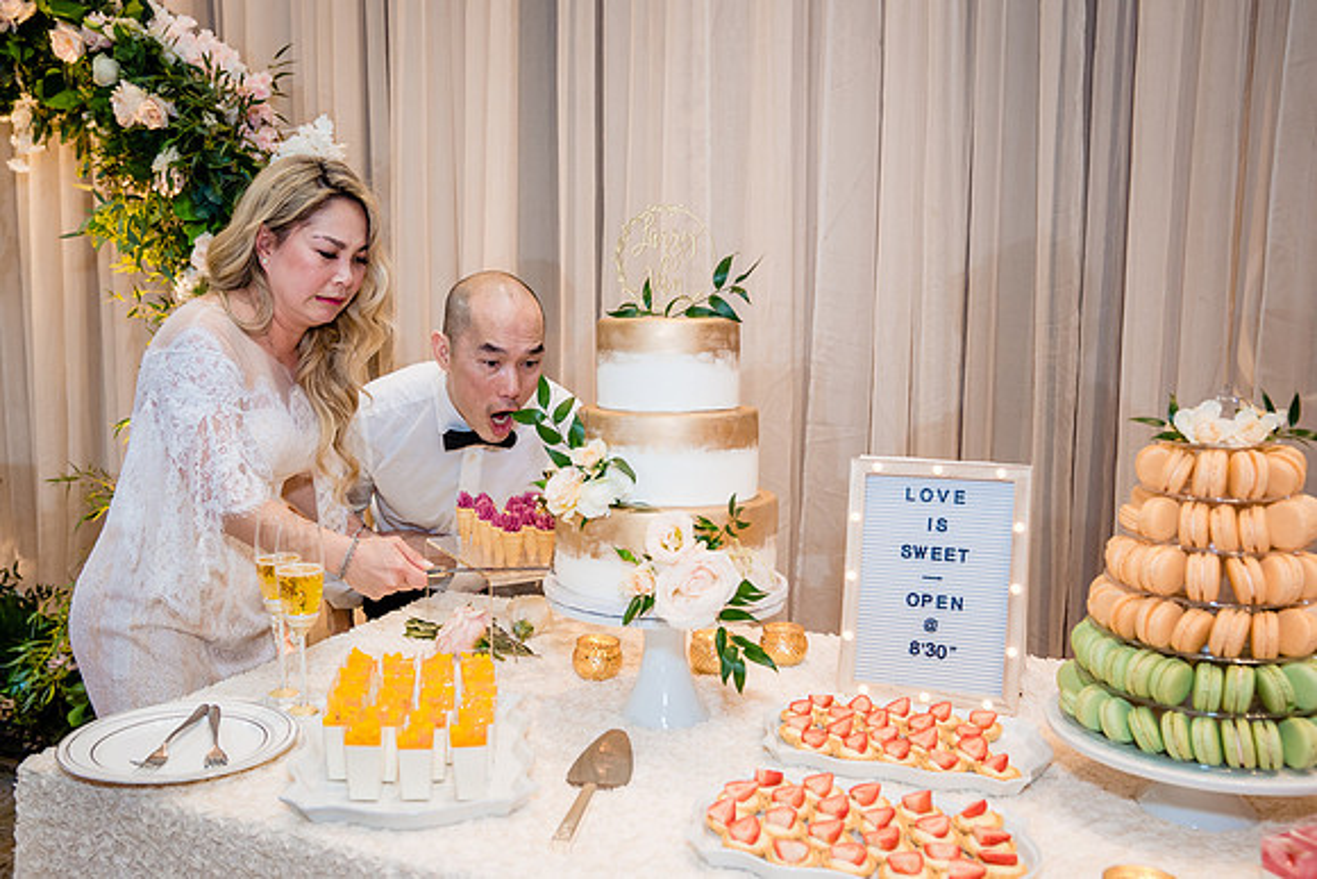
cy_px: 448
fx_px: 1160
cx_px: 600
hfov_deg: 59.0
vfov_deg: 41.5
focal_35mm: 32
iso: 1000
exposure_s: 1/160
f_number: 4
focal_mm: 29
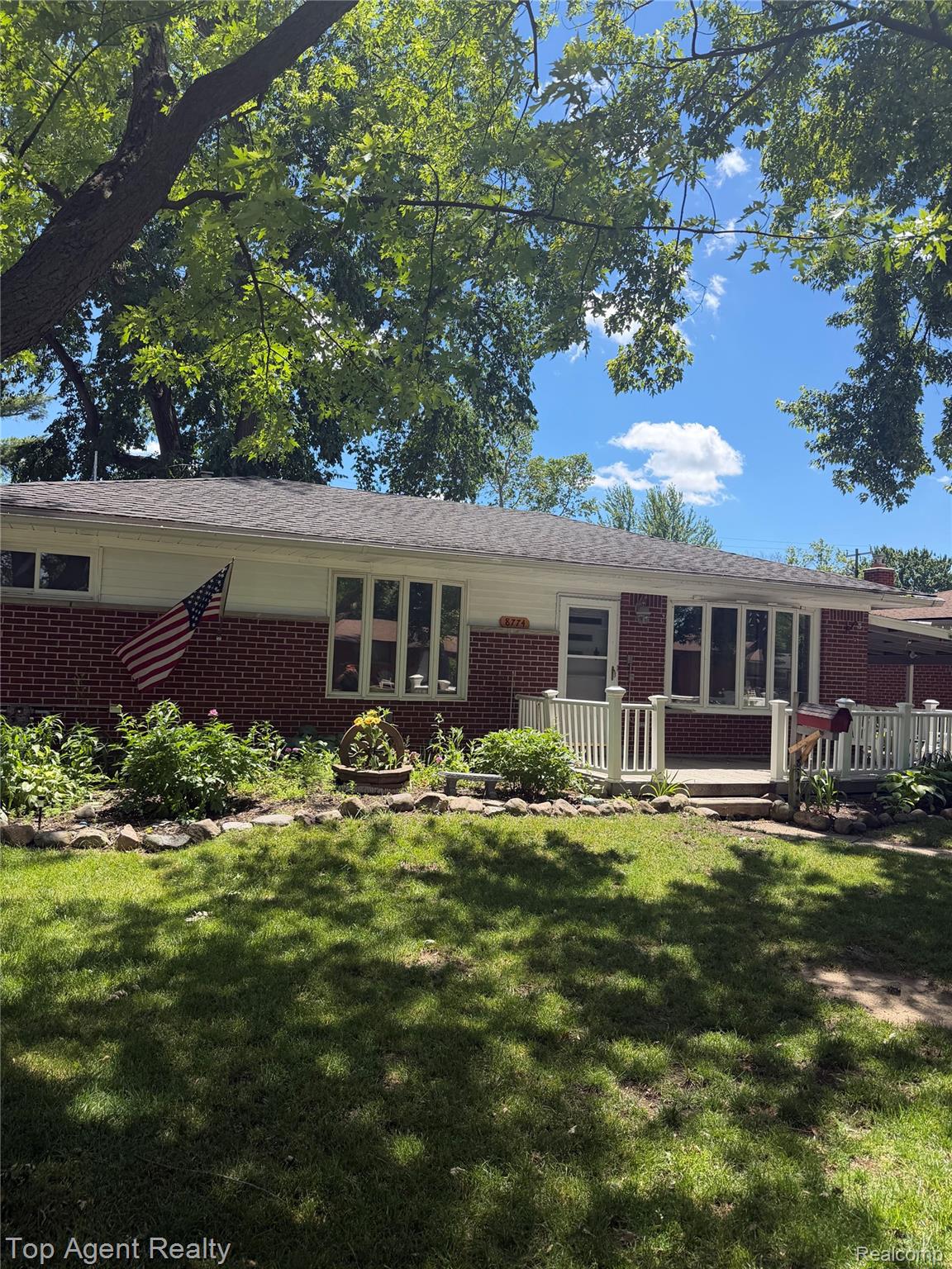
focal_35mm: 24
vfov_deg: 71.6
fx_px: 880
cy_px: 634
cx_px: 476
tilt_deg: +1.9
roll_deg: -2.1
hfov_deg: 56.8
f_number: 1.78
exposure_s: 1/2525
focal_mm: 6.76
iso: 100
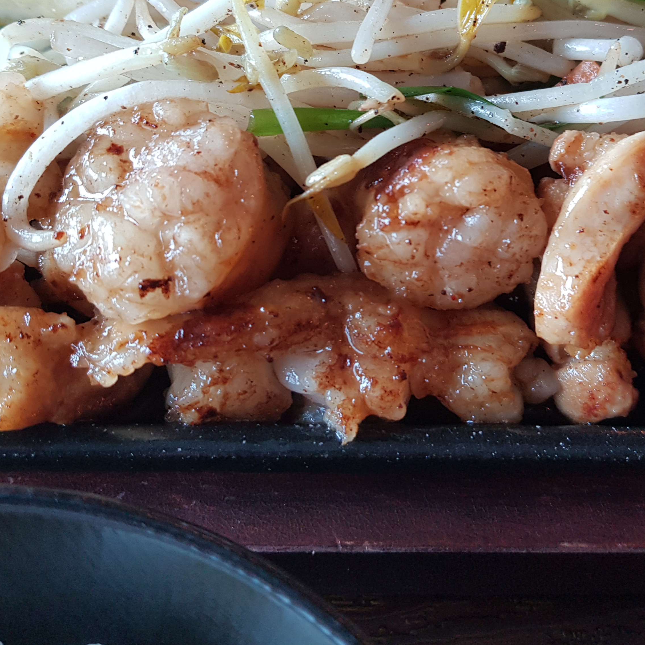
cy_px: 216
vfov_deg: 40.4
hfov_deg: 40.7
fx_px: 864
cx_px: 387
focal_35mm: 41
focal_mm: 4.3
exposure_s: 1/60
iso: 100
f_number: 1.7
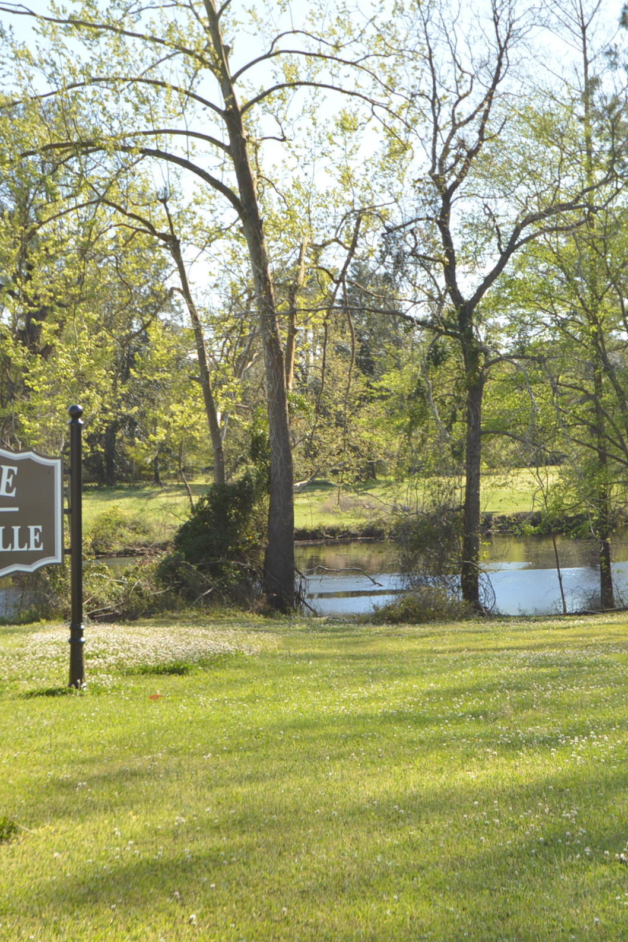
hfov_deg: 19.7
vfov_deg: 29.5
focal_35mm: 68
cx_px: 527
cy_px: 356
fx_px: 1779
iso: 160
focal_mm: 24
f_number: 7.1
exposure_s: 1/200
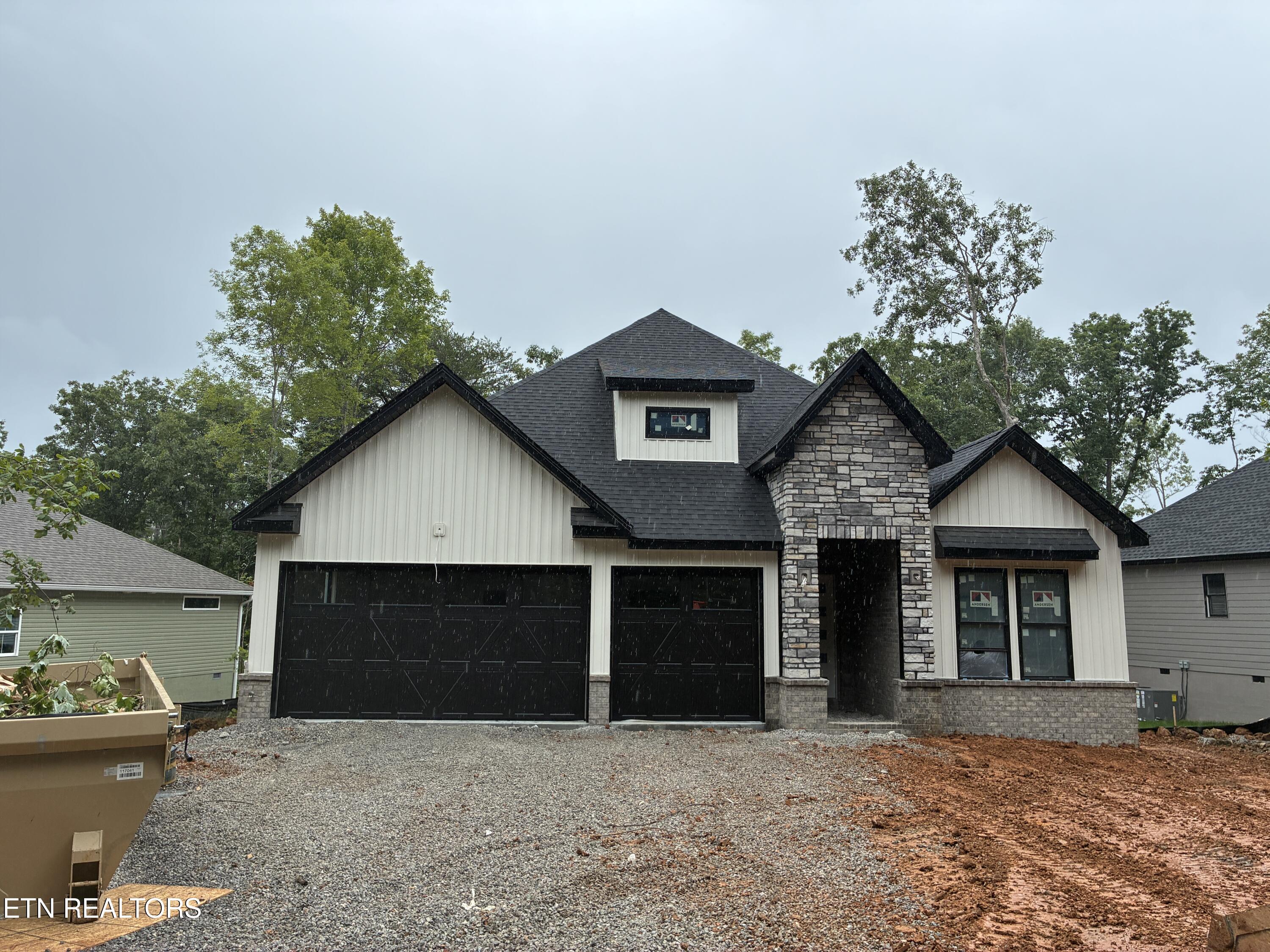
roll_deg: -0.1
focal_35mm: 26
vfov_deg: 53.1
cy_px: 476
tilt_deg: +9.0
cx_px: 635
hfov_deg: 67.3
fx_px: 954
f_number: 1.64
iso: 20
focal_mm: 4.2
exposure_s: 1/596
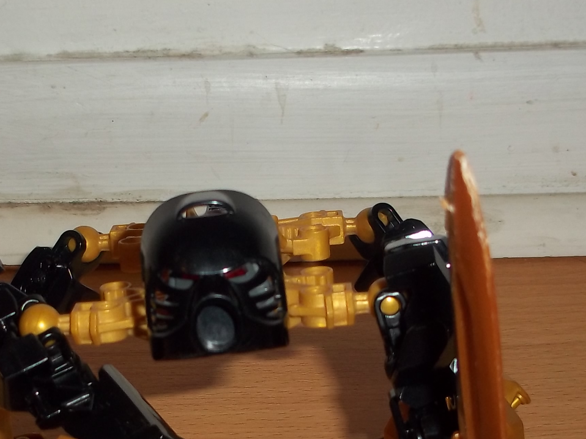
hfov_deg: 23.2
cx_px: 196
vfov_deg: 17.4
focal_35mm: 84
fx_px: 1422
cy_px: 344
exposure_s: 1/30
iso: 80
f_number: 3.1
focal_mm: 6.5
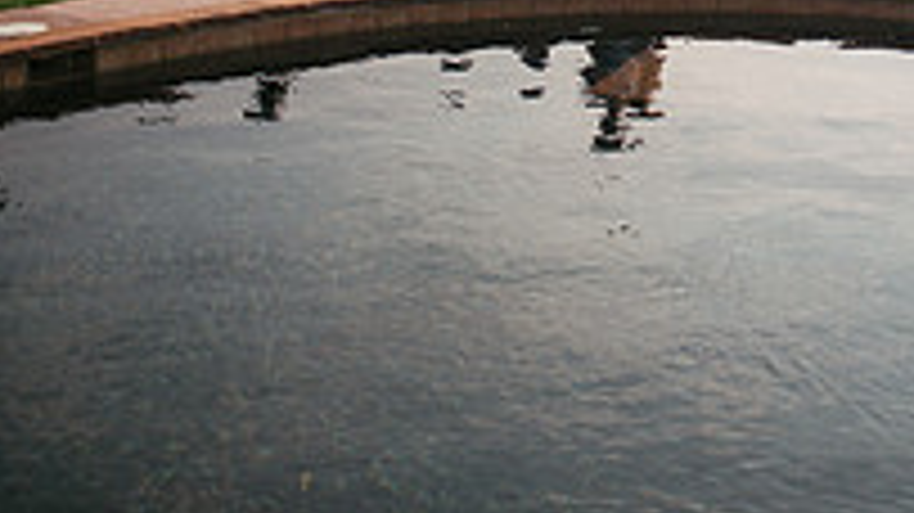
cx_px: 633
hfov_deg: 32.0
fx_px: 1575
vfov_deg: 16.1
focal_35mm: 65
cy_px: -369
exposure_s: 1/8000
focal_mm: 28
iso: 400
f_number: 2.8
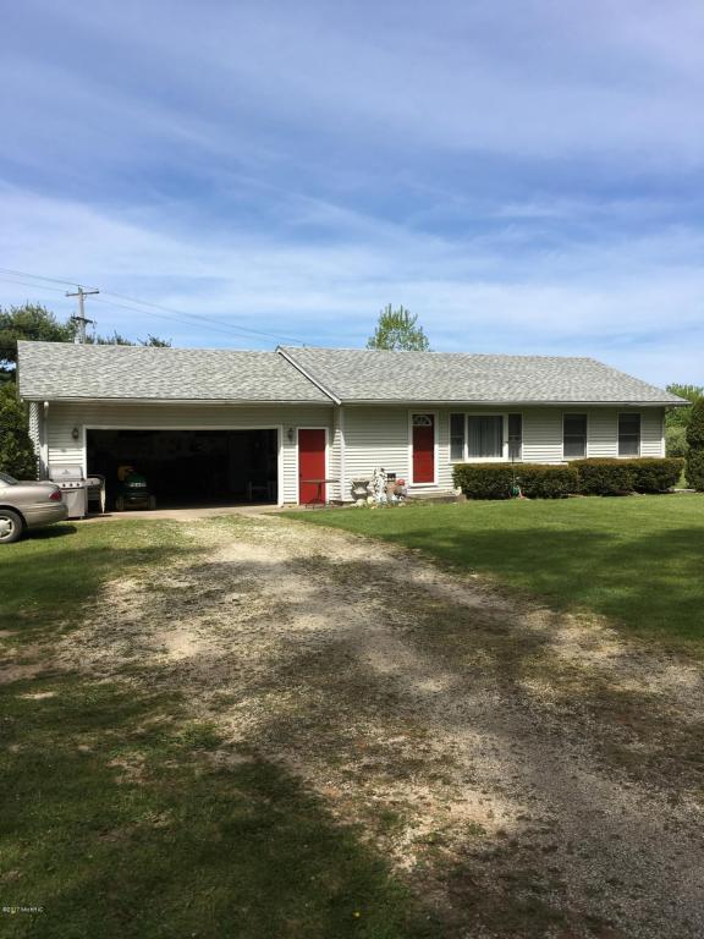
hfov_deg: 48.2
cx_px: 352
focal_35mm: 29
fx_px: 786
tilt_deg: -3.1
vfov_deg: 61.7
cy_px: 470
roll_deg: +1.2
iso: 25
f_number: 2.2
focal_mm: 4.15
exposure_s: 1/1538
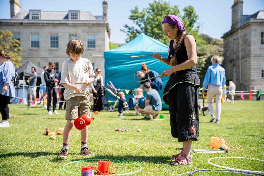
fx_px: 389
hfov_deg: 37.4
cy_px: 88
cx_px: 132
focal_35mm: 53
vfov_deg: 25.5
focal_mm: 53.1
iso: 200
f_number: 2.8
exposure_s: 1/2000
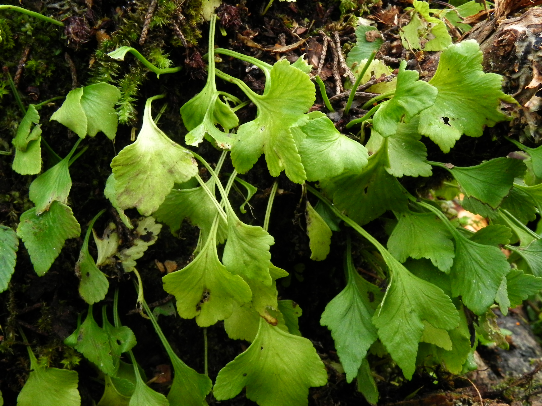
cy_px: 203
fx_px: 814
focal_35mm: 52
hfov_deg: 36.8
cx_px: 271
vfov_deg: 28.0
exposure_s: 1/152
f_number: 8
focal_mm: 9.2
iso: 400
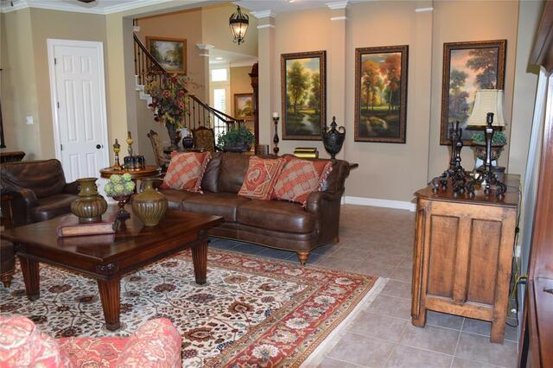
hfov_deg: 67.4
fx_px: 415
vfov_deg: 47.9
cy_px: 184
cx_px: 276
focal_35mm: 27
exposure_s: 1/80
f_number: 4.5
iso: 800
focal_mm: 18
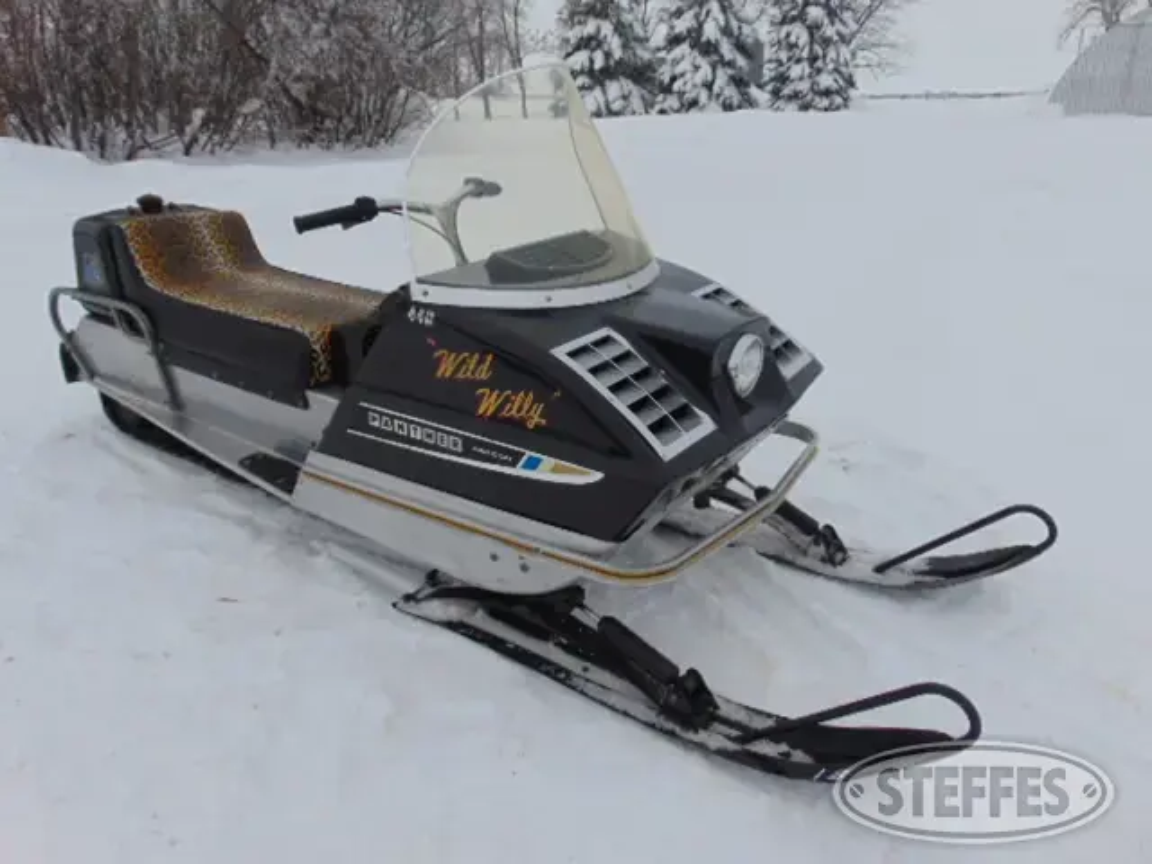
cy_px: 432
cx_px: 576
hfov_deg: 69.4
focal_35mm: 25
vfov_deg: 54.9
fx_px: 832
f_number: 7.7
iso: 80
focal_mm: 4.5
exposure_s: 1/400
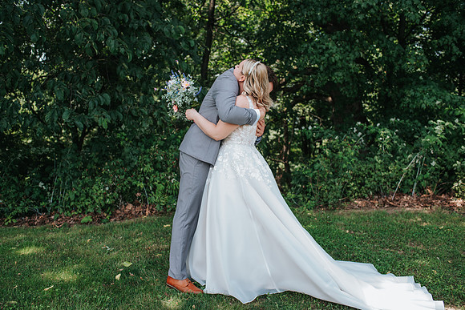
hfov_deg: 53.8
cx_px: 229
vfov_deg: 37.4
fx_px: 458
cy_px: 153
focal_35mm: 35
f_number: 2.8
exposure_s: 1/200
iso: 100
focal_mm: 35
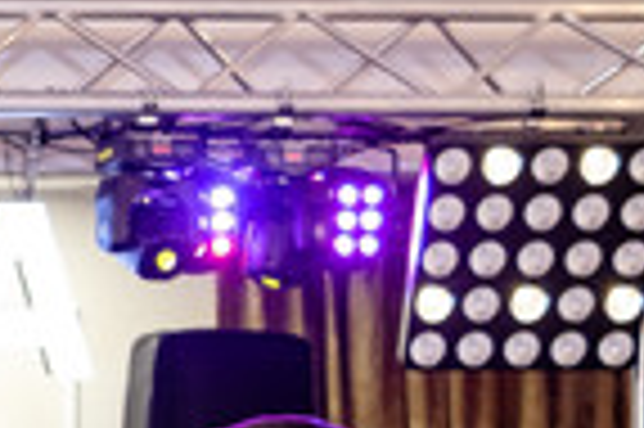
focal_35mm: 157
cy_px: 827
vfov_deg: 8.3
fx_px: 2805
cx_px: -495
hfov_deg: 12.1
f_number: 2.2
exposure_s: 1/200
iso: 800
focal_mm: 23
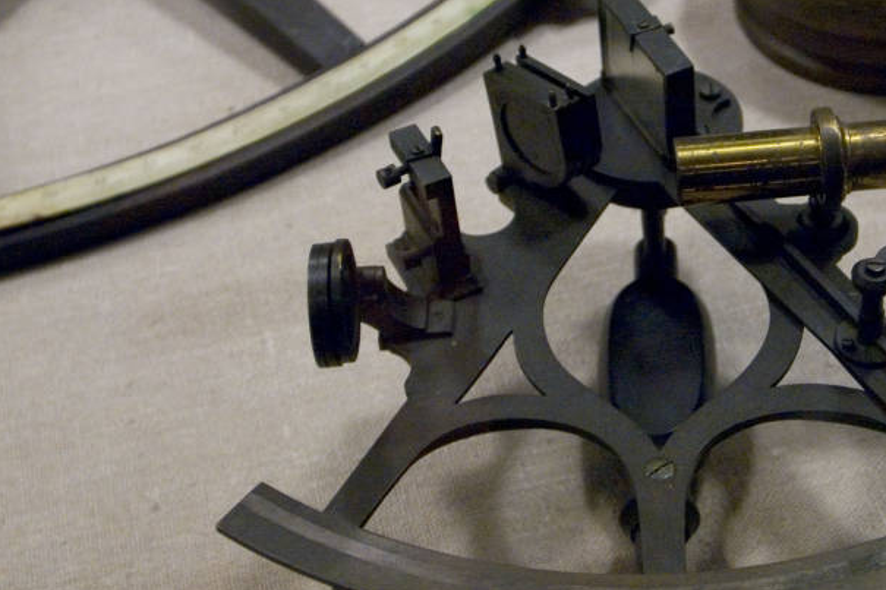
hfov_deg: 22.6
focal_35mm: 89
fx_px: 2186
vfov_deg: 15.4
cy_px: 228
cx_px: 688
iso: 1600
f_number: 4
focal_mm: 35
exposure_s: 1/80
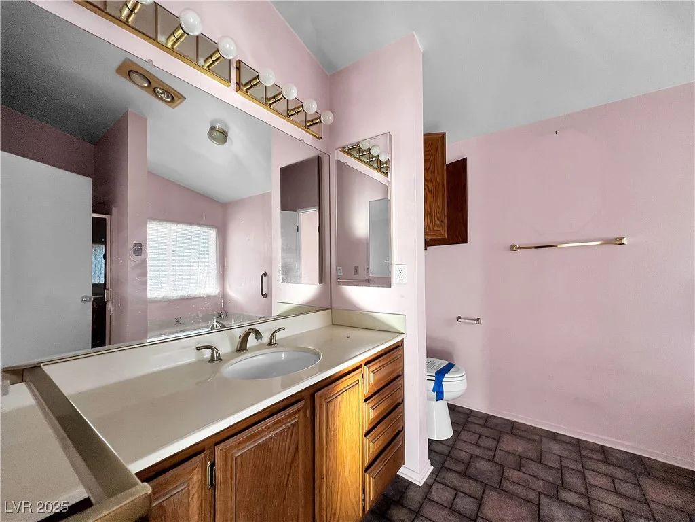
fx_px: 261
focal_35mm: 13
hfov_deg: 106.2
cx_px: 348
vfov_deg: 89.9
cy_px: 261
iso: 160
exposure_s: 1/99
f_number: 1.8
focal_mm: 1.57
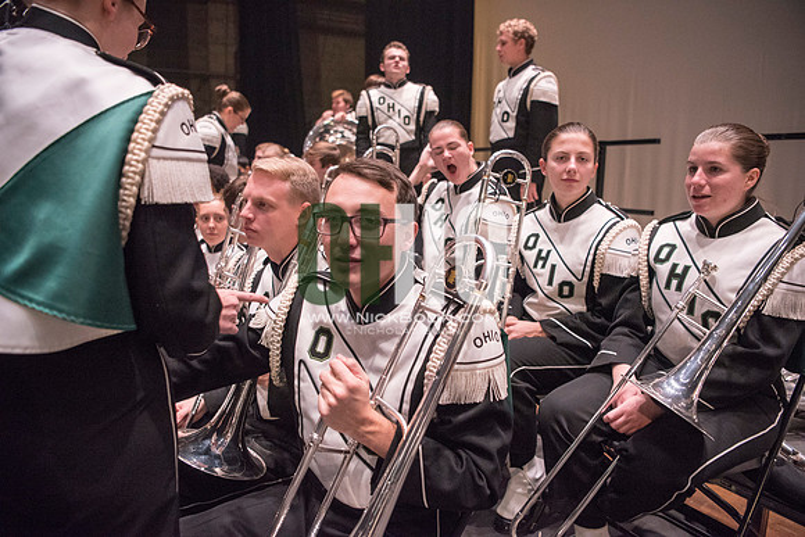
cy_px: 268
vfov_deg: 53.2
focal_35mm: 24
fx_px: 537
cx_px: 402
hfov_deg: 73.7
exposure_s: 1/400
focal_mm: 24
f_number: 2.8
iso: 4000
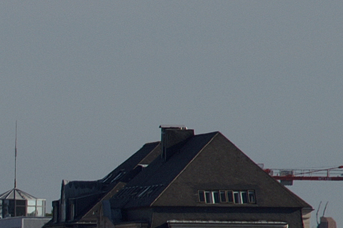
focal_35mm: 1382
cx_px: -248
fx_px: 13155
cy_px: 234
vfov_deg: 1.0
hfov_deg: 1.5
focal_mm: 210
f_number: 11
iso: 100
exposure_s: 1/250
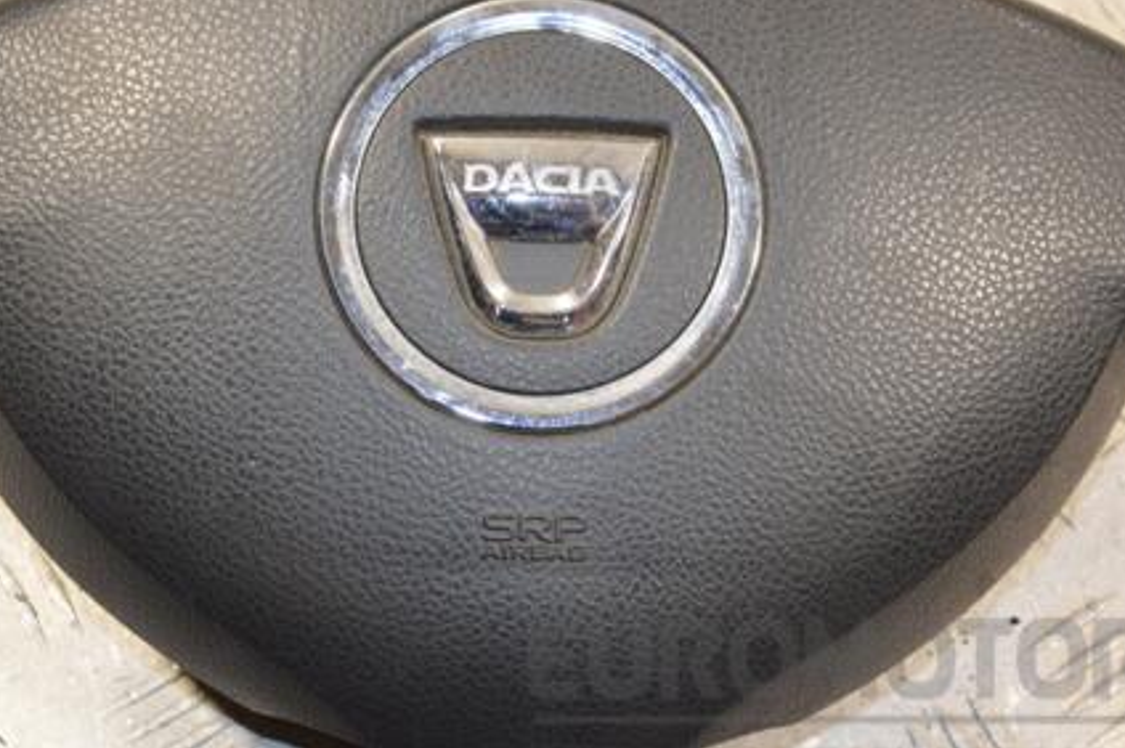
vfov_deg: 16.0
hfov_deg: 23.9
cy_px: 305
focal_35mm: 85
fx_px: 2654
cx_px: 478
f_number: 5.6
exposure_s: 1/125
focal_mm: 40
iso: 500
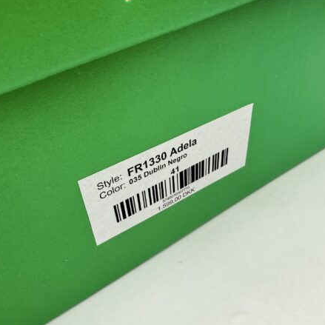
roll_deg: +12.7
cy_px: 163
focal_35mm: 29
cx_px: 166
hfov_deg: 55.6
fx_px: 308
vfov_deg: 55.6
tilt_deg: -37.1
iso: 40
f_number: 2.2
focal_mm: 2.22
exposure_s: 1/159
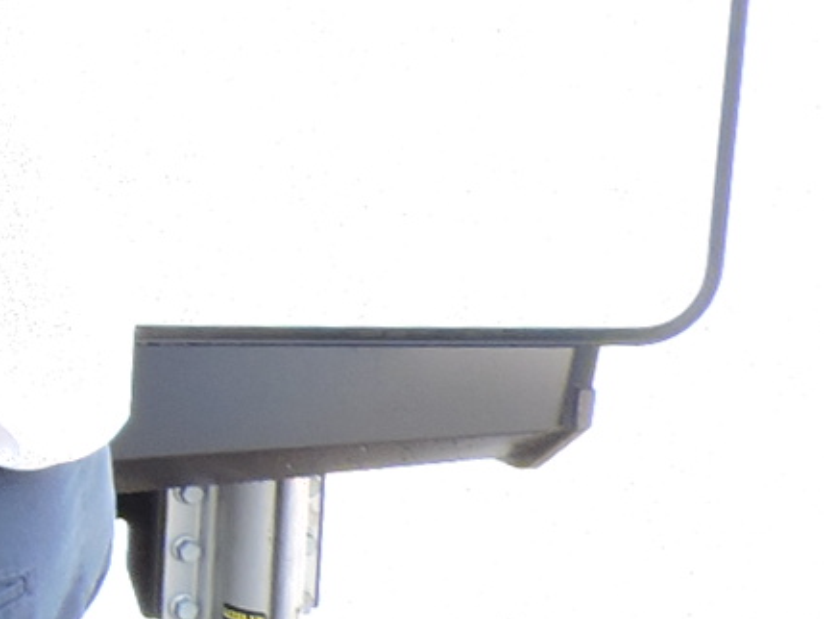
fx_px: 3024
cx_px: -1010
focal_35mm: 127
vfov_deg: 11.3
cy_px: -211
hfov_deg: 12.8
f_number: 3
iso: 100
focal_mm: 4.3
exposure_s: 1/100
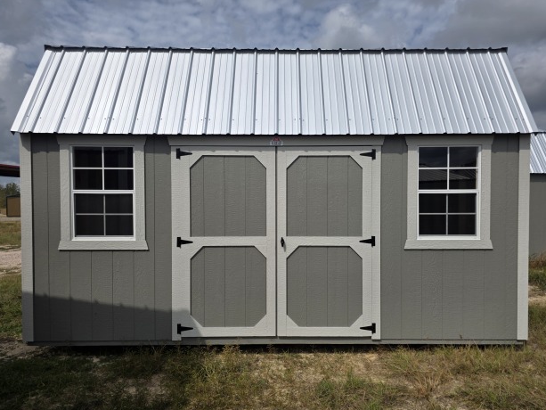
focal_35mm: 24
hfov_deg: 71.6
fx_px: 379
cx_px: 278
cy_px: 212
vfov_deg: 56.8
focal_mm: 6.3
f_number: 1.7
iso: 32
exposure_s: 1/7944
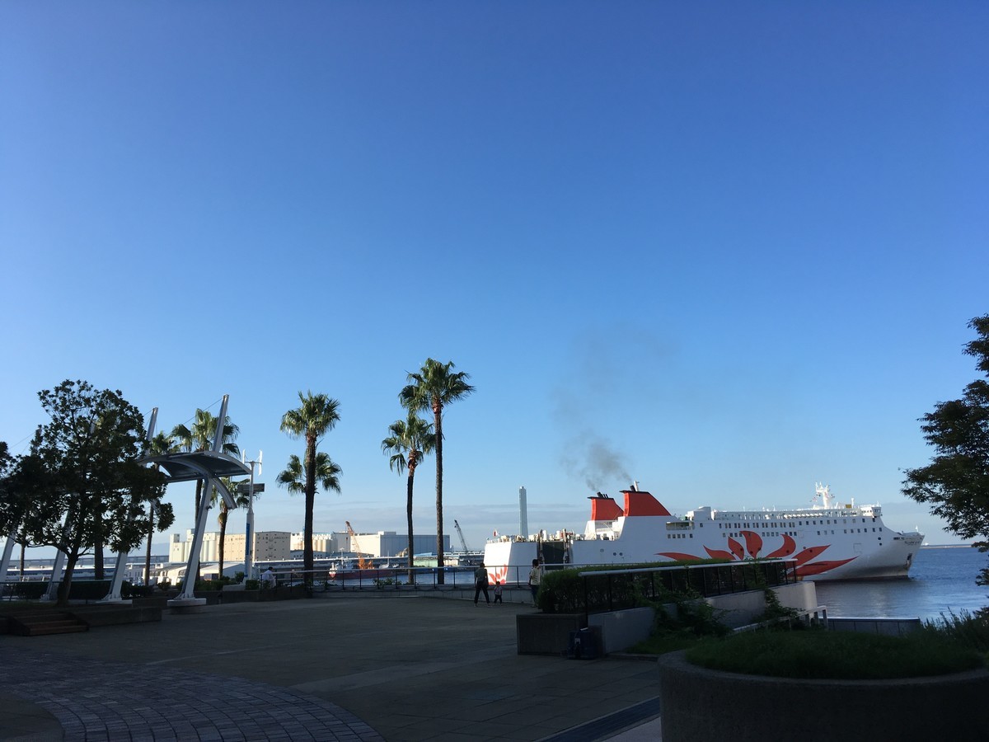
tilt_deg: +11.9
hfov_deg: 61.7
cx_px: 494
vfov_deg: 48.2
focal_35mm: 29
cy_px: 371
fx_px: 829
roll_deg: +2.3
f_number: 2.2
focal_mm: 4.15
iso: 25
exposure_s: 1/1261
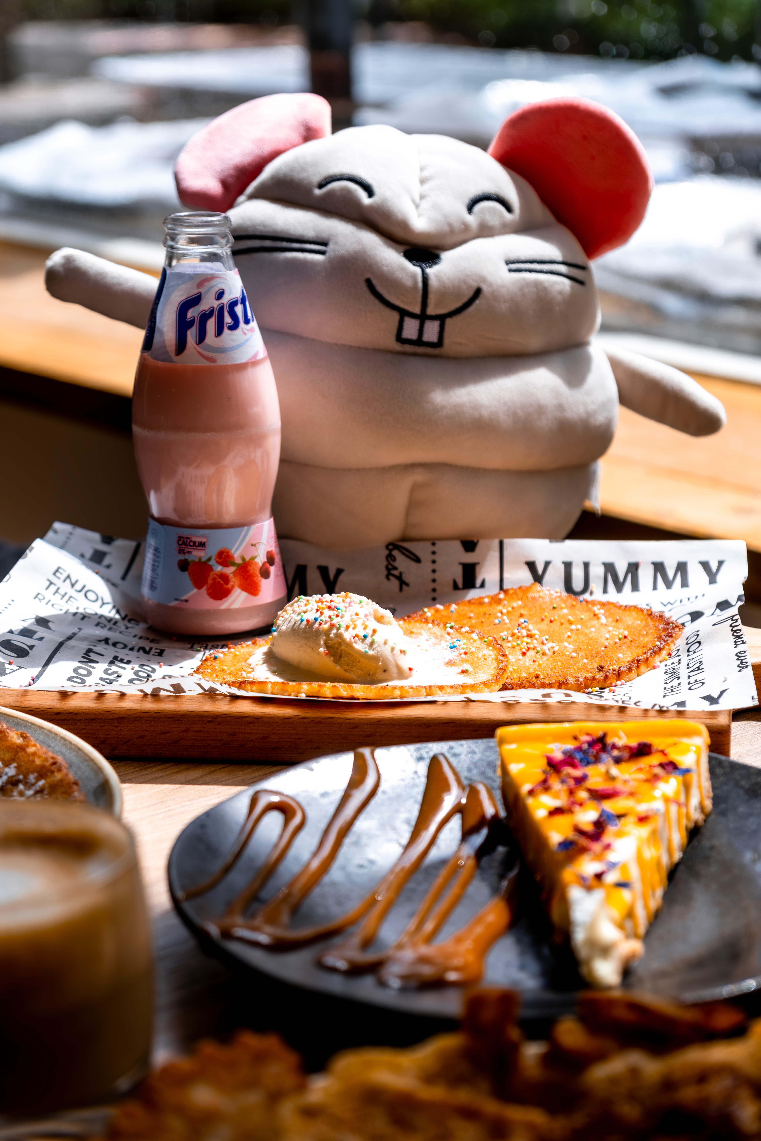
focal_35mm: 73
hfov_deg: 18.7
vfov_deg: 27.7
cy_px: 570
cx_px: 380
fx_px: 2315
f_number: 4
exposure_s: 1/500
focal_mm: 48.4
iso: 80
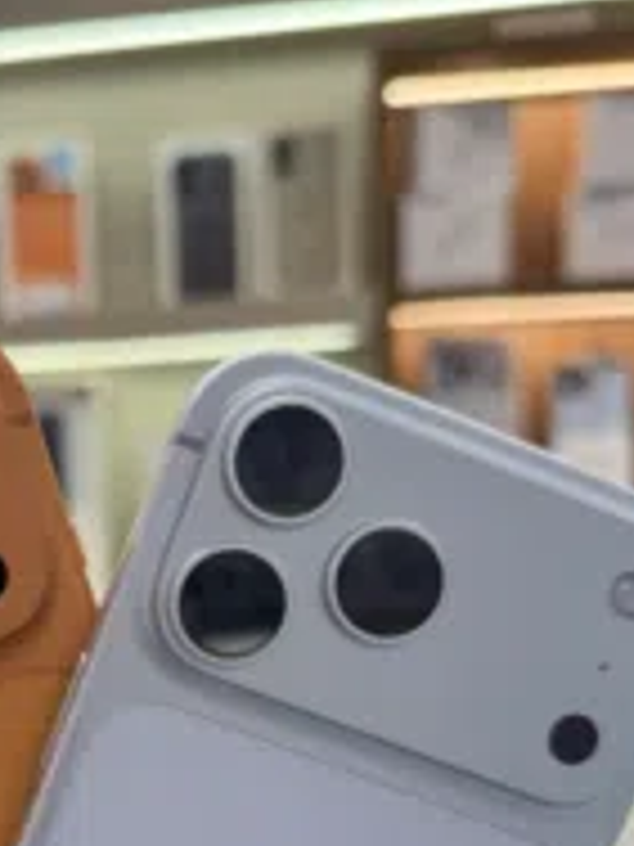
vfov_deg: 36.0
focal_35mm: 51
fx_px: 1245
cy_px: 698
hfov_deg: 27.4
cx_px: 49
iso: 100
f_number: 1.78
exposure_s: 1/279
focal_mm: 6.76
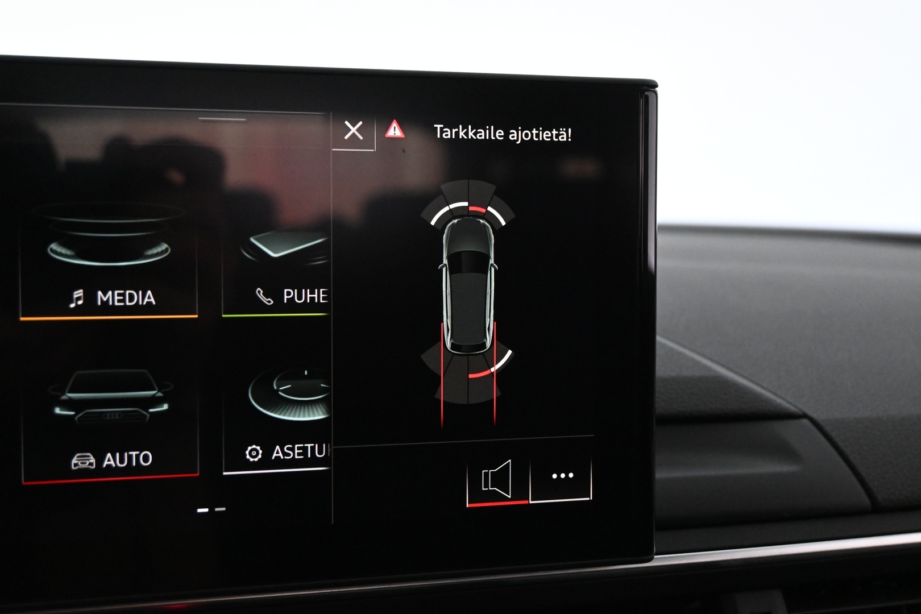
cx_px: 460
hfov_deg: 41.7
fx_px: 1209
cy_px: 307
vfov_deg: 28.5
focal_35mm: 47
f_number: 5
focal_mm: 31.5
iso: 5000
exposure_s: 1/50
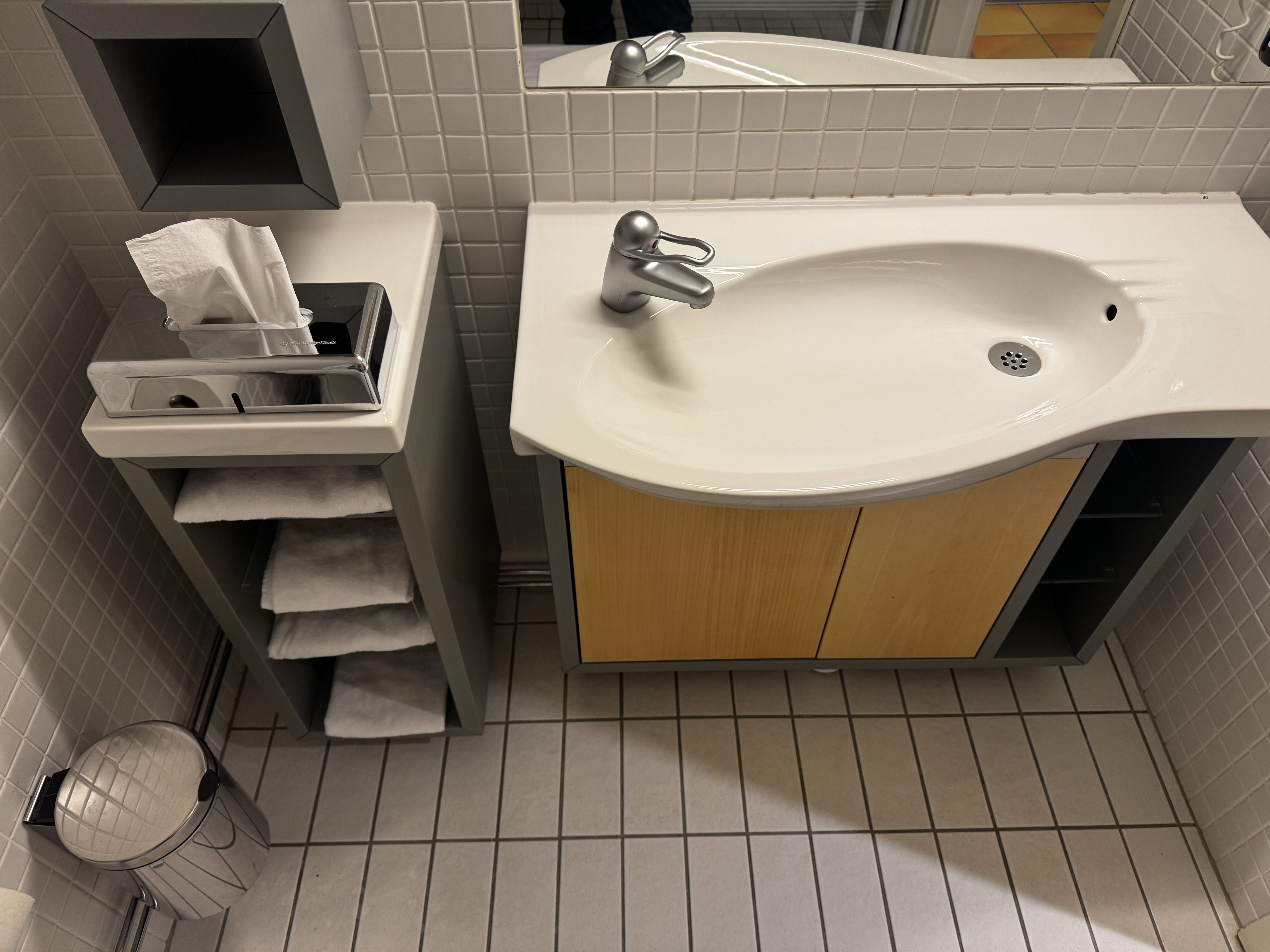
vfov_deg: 56.8
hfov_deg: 71.6
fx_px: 881
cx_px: 635
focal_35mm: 24
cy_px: 476
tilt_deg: -50.7
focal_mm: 6.76
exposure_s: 1/50
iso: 125
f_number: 1.78
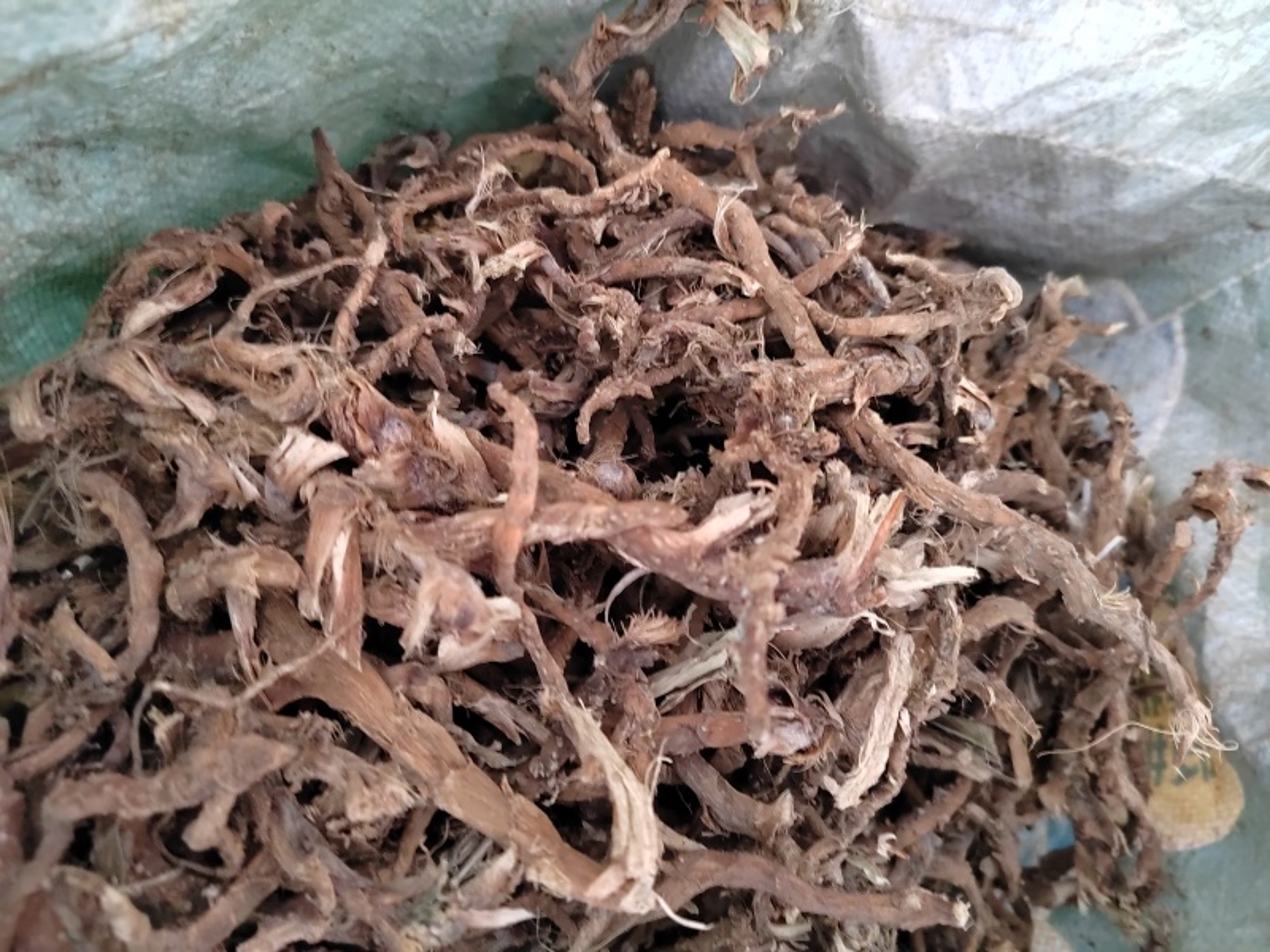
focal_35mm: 23
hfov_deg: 73.9
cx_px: 635
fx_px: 844
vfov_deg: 58.9
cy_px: 476
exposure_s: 1/16.7
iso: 2728
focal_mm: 5.52
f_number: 1.9
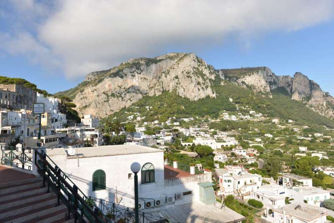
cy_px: 112
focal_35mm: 24
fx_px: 223
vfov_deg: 53.2
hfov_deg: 73.7
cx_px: 167
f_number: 6.3
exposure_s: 1/160
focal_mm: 24
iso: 125
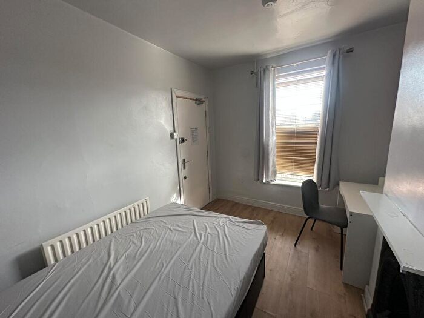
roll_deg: +2.1
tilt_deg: -7.5
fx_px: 171
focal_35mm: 14
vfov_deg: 85.7
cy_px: 159
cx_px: 212
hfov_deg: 102.1
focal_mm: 2.22
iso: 125
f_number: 2.2
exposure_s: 1/100
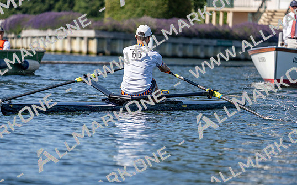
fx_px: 2509
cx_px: 149
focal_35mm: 310
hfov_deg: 6.8
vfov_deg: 4.2
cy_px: 87
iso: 250
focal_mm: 282
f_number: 5.6
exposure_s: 1/1600
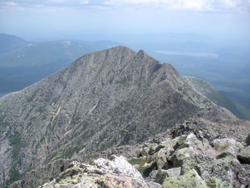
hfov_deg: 51.4
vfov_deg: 39.7
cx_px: 125
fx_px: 260
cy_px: 94
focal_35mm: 36
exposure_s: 1/462
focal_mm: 6.3
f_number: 3.5
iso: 64
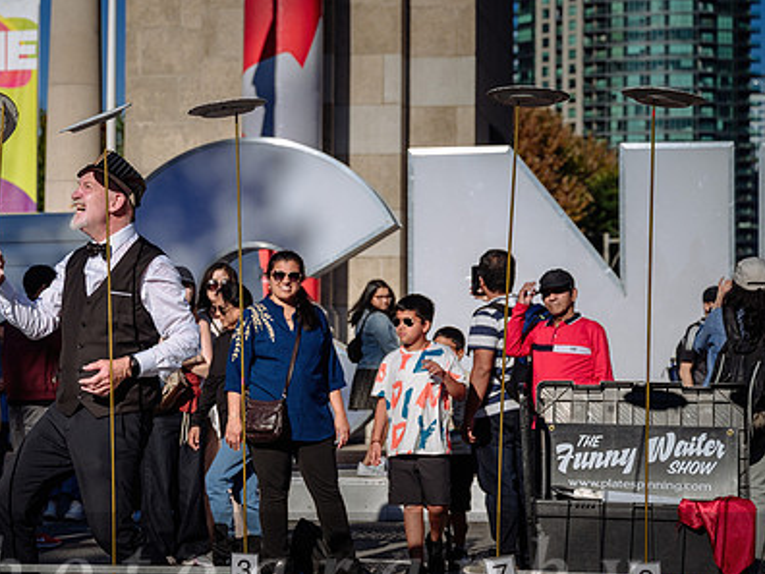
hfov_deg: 19.7
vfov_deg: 14.9
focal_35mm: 99
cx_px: 196
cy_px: 292
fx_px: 2188
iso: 64
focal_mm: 63
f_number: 4
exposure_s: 1/640
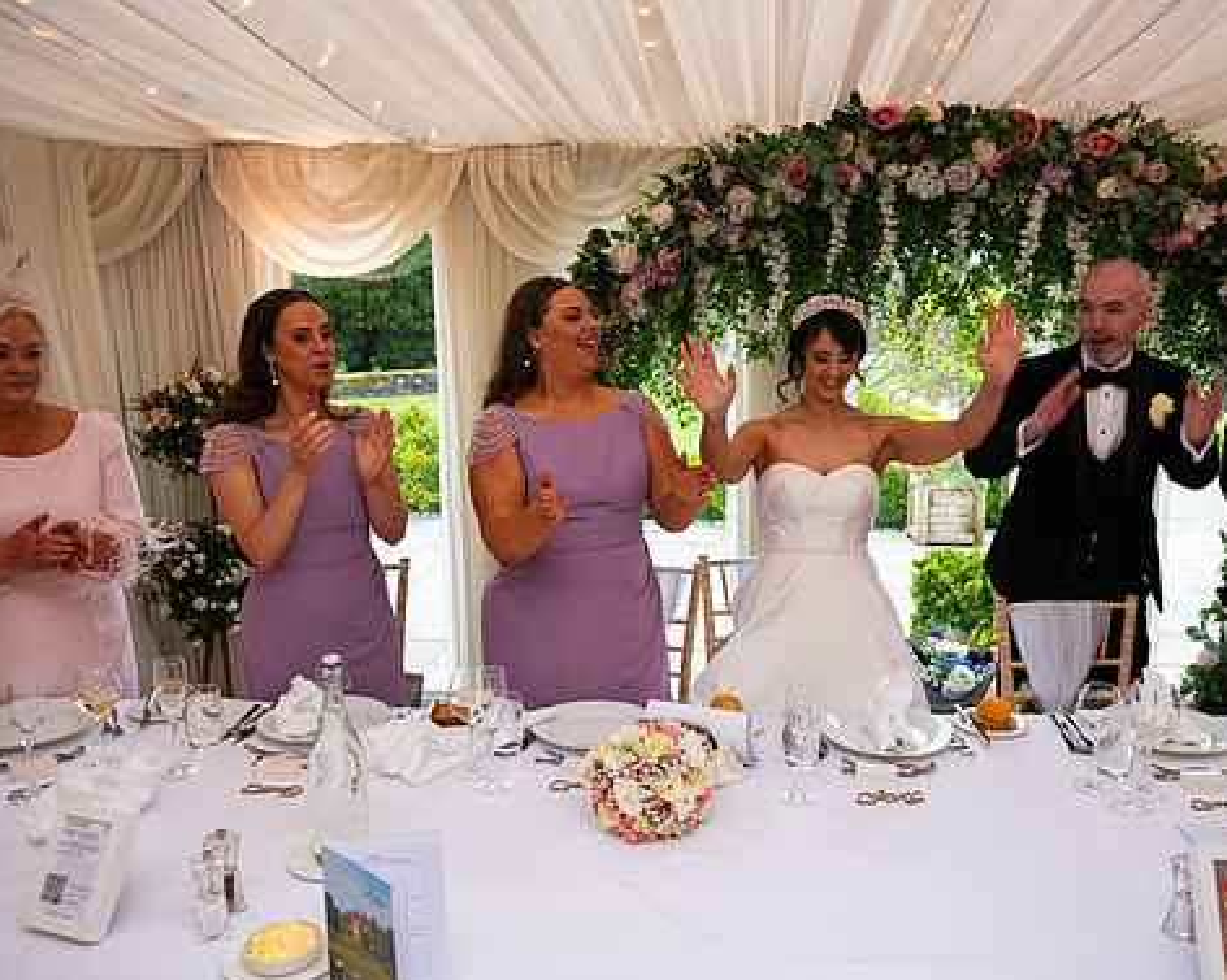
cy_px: 500
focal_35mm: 30
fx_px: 1089
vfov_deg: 48.5
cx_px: 686
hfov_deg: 58.6
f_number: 3.5
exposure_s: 1/160
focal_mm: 26
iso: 800
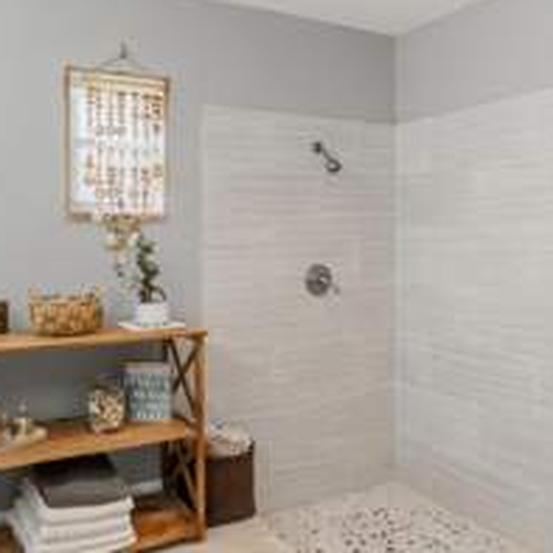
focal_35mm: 29
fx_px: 524
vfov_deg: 55.4
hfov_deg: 54.5
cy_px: 237
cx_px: 185
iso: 250
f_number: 9
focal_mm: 14
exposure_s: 1
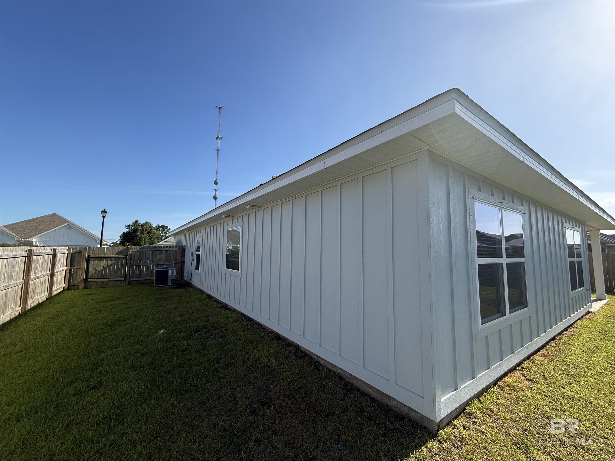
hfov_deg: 102.1
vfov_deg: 85.7
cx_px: 308
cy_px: 230
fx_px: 249
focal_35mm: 14
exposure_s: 1/1368
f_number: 2.2
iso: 50
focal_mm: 2.22
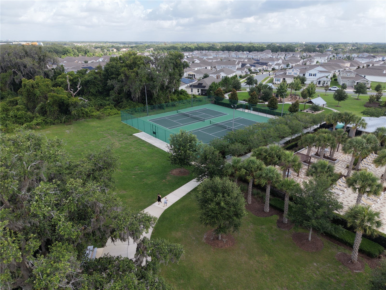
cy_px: 145
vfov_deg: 56.8
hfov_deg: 71.6
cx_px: 193
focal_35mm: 24
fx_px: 268
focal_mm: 8.67
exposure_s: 1/800
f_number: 1.8
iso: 100
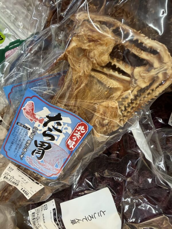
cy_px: 114
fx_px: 159
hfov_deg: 56.8
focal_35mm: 24
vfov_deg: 71.6
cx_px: 86
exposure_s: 1/60
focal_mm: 2.22
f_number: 2.2
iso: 160
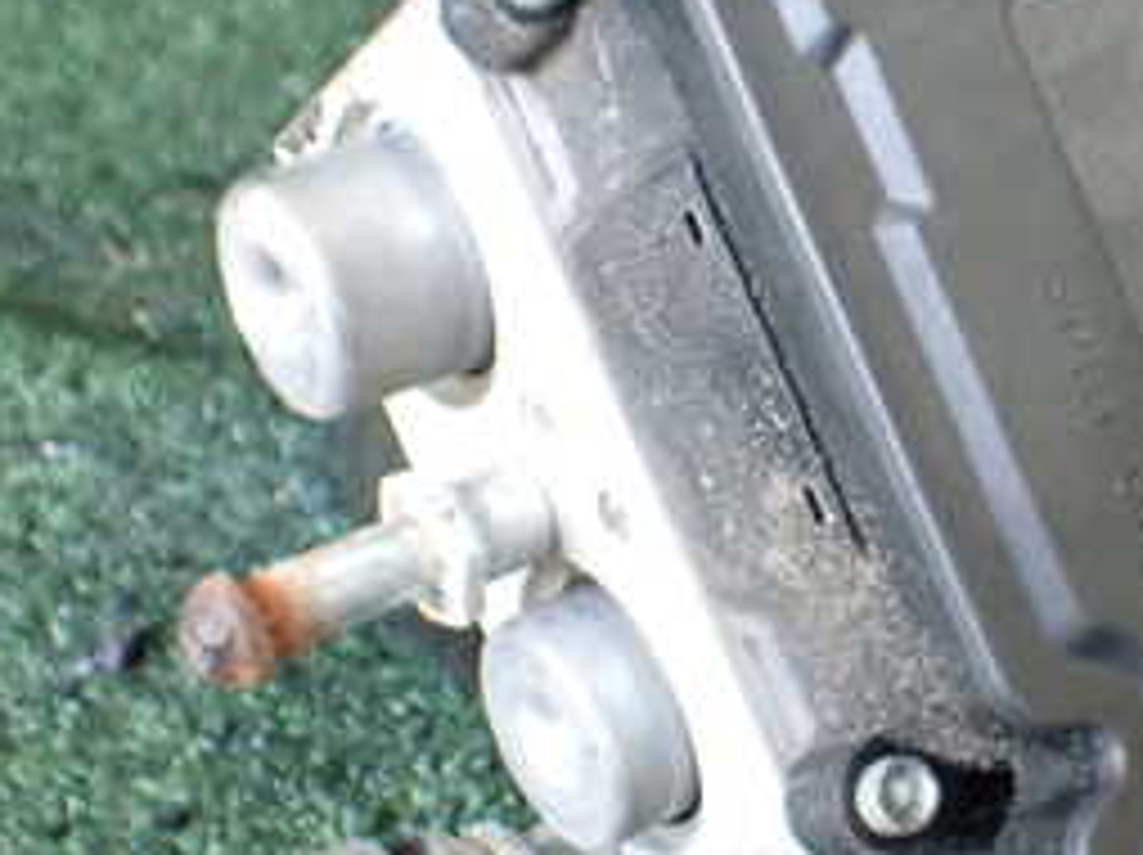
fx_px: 2342
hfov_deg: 26.4
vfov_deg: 20.7
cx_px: 1048
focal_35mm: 71
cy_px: 410
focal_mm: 5.4
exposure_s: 1/125
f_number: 2.3
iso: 800
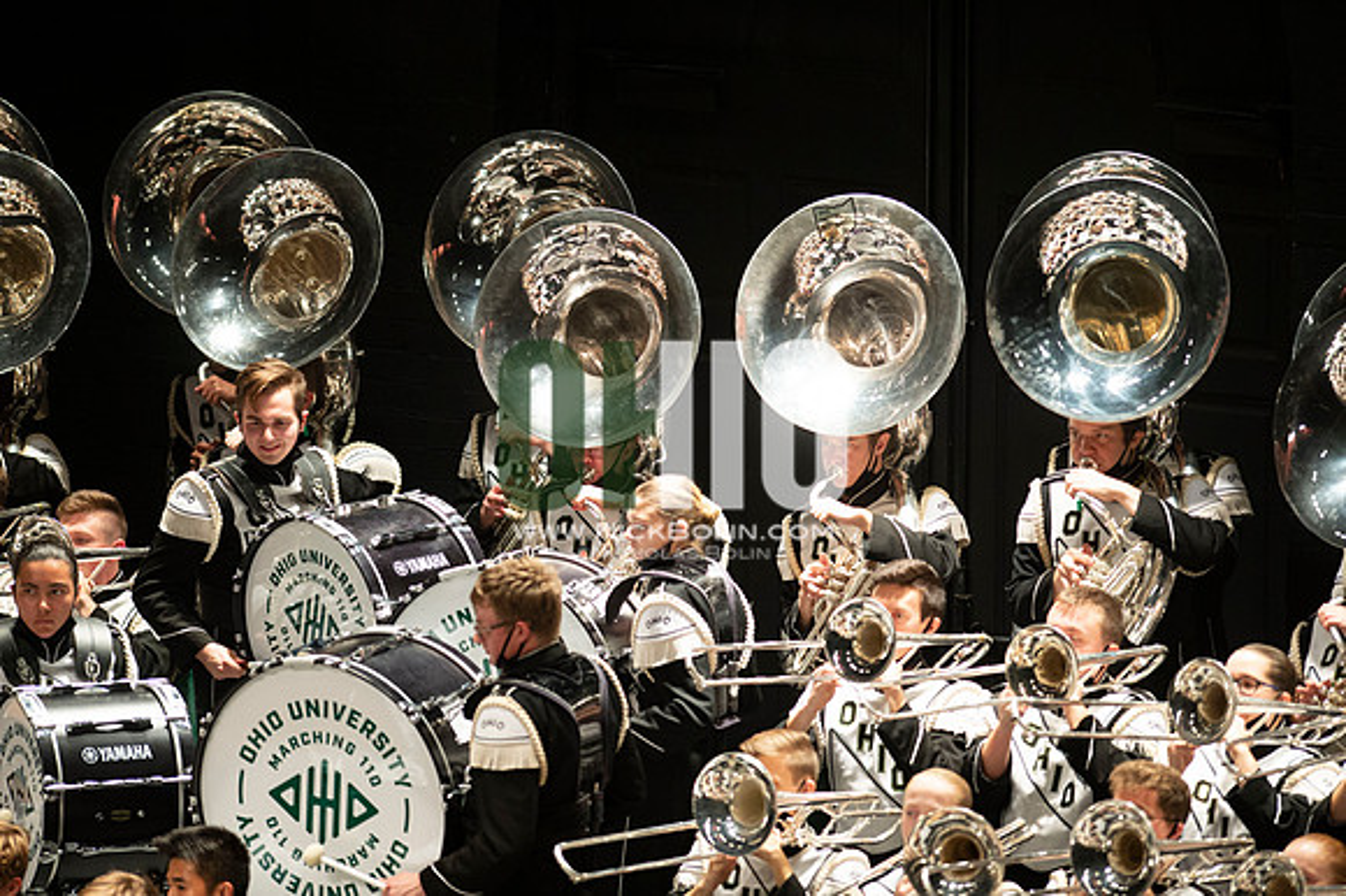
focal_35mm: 300
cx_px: 673
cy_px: 448
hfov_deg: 6.9
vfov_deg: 4.6
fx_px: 11210
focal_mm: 300
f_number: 2.8
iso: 3200
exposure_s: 1/500
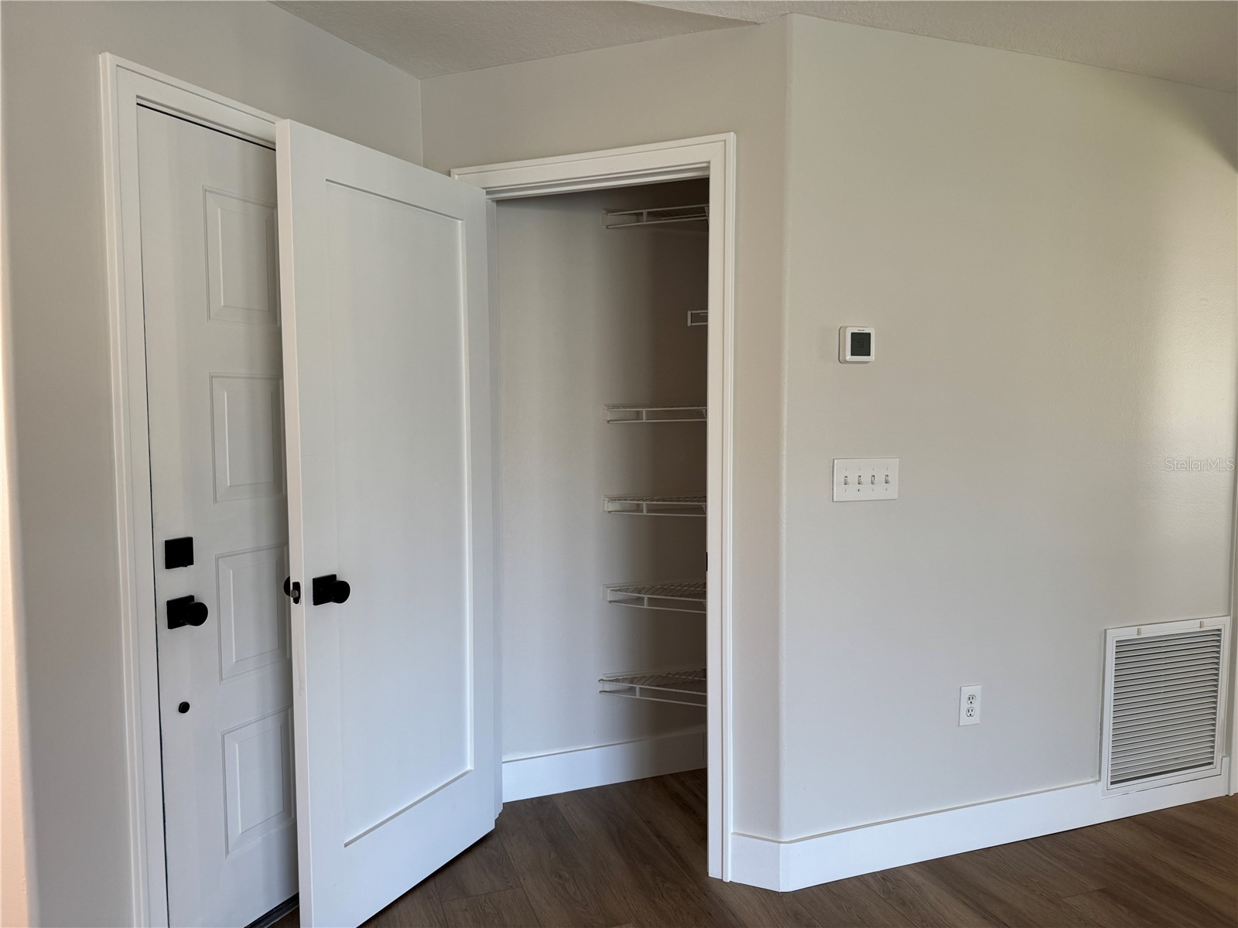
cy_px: 464
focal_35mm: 24
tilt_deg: -3.9
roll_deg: +0.5
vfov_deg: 56.8
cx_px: 619
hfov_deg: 71.6
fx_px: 858
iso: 160
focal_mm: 6.76
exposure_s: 1/120
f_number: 1.78
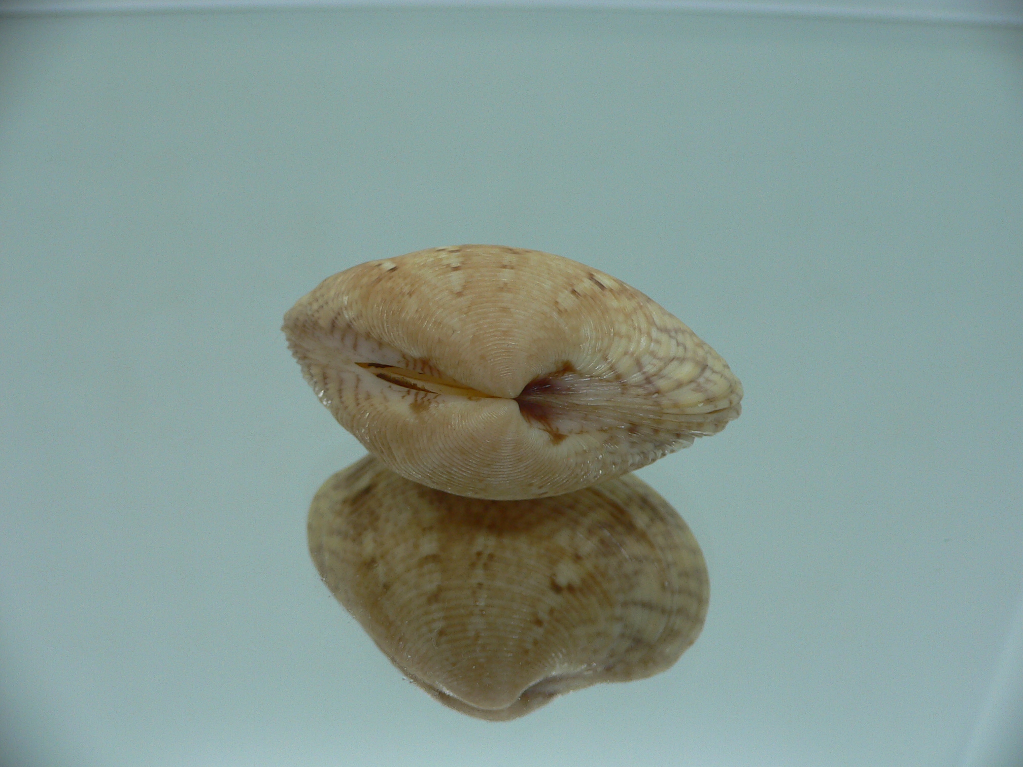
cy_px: 384
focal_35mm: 35
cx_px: 512
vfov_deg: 40.7
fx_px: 1034
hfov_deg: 52.6
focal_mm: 4.6
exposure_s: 1/60
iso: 80
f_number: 2.8
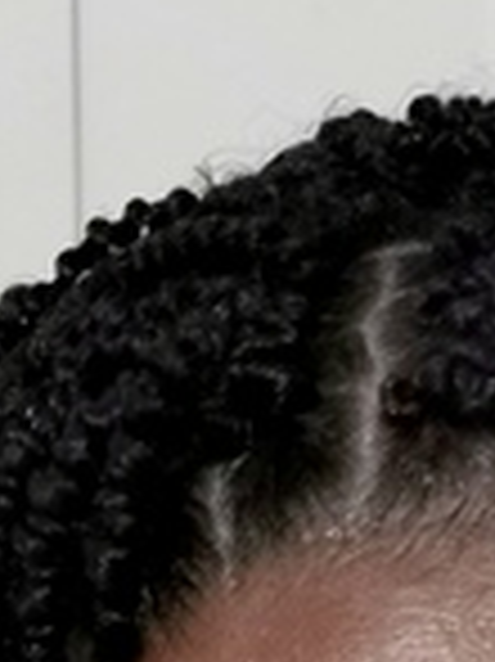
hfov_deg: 8.5
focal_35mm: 172
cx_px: 630
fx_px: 3284
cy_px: 1256
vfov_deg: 10.7
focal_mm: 5.56
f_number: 1.6
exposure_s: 1/40
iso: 250
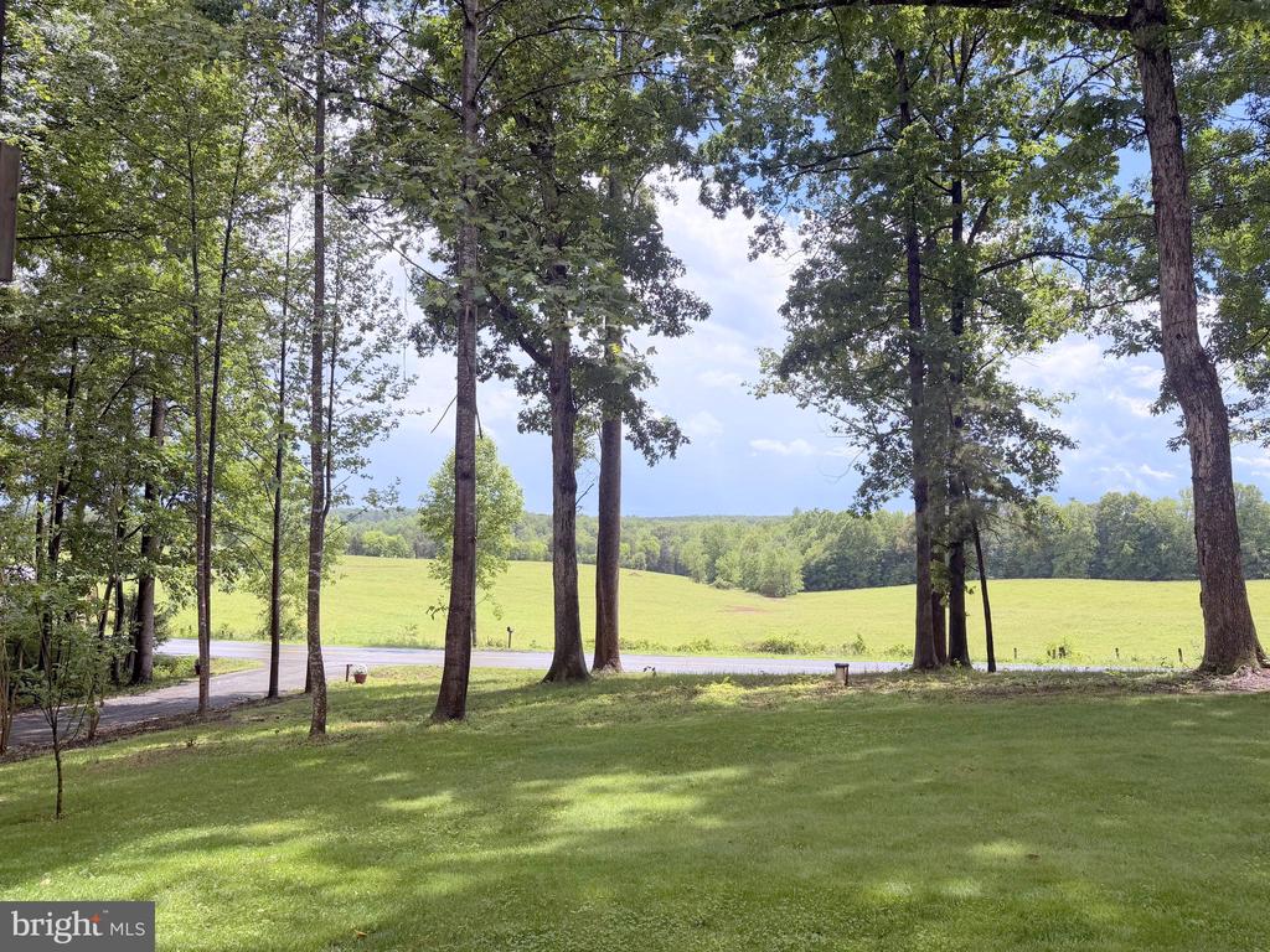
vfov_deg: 56.8
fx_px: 881
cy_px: 476
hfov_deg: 71.6
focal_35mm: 24
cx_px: 635
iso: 80
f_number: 1.78
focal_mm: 6.76
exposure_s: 1/3425
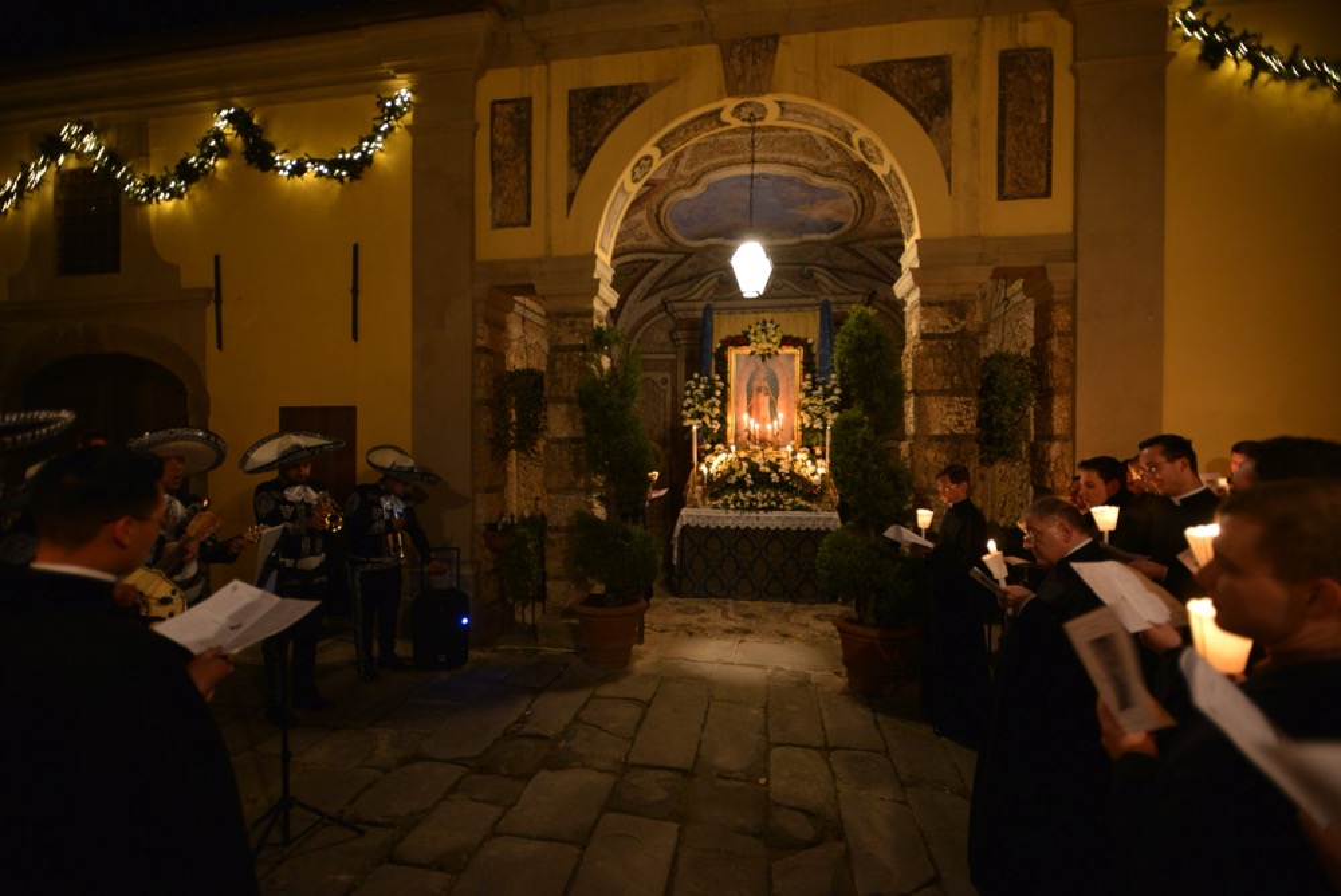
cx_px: 670
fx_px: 634
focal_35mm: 17
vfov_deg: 70.5
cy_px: 448
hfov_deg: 93.2
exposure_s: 1/30
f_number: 2.8
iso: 1600
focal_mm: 17
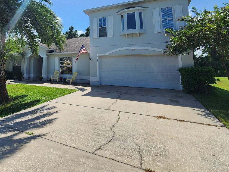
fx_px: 139
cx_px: 67
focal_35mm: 21
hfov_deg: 75.1
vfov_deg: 60.4
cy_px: 46
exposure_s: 1/2723
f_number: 2.2
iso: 50
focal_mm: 2.2
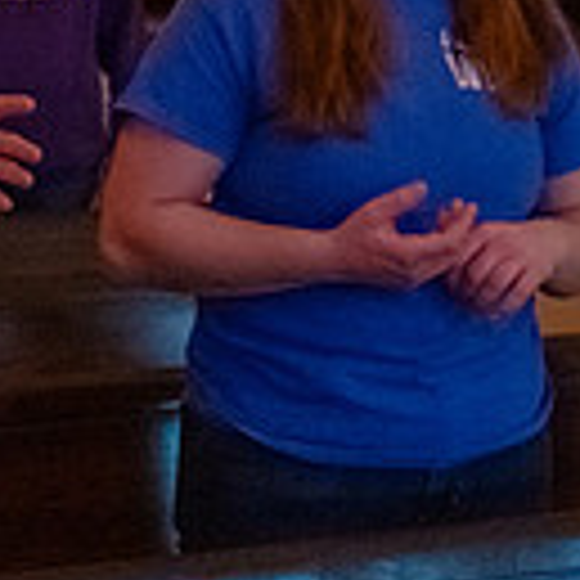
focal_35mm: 134
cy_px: -52
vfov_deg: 12.8
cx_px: 247
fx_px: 2540
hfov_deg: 13.0
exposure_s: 1/50
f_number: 2.8
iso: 10000
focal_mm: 35
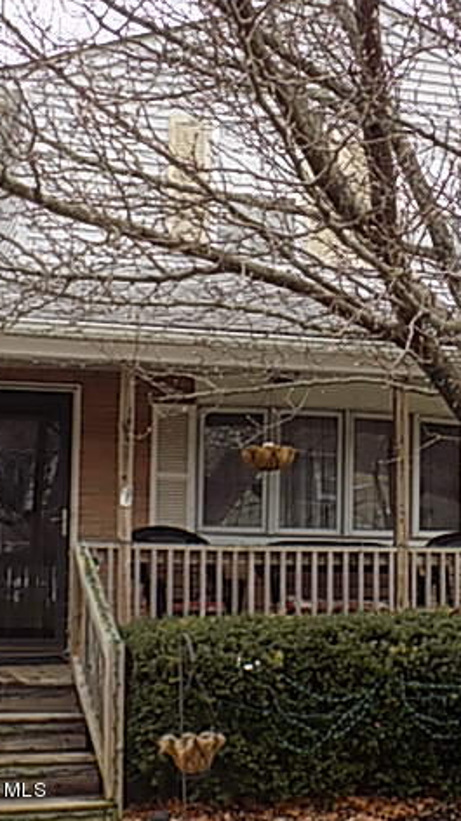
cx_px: 308
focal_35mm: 68
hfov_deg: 17.7
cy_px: 407
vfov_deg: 31.0
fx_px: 1480
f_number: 3.7
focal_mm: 8.1
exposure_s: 1/60
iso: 80
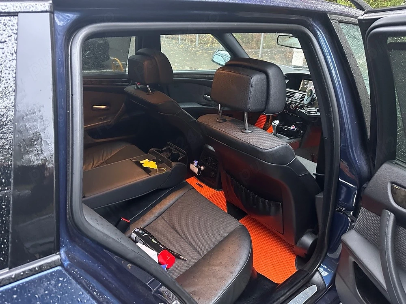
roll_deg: -1.5
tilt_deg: -25.1
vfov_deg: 56.8
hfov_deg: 71.6
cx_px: 203
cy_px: 152
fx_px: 281
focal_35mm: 24
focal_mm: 6.86
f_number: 1.78
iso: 1000
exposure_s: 1/33
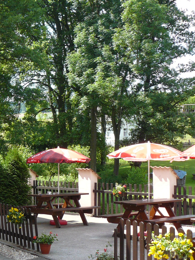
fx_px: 496
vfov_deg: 29.4
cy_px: 123
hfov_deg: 21.0
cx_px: -29
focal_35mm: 66
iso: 100
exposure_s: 1/160
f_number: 4
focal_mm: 6
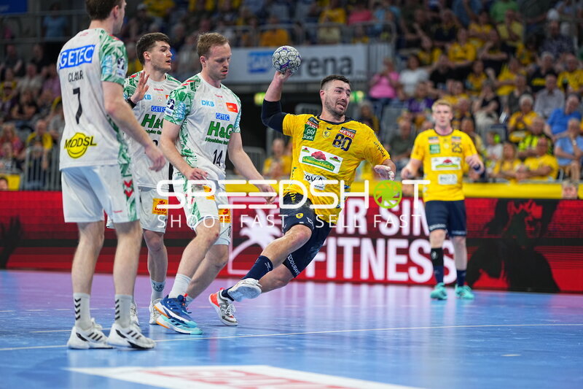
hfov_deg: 15.2
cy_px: 194
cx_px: 292
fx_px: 2186
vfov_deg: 10.2
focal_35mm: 135
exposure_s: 1/1600
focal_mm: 135
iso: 1000
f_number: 1.8
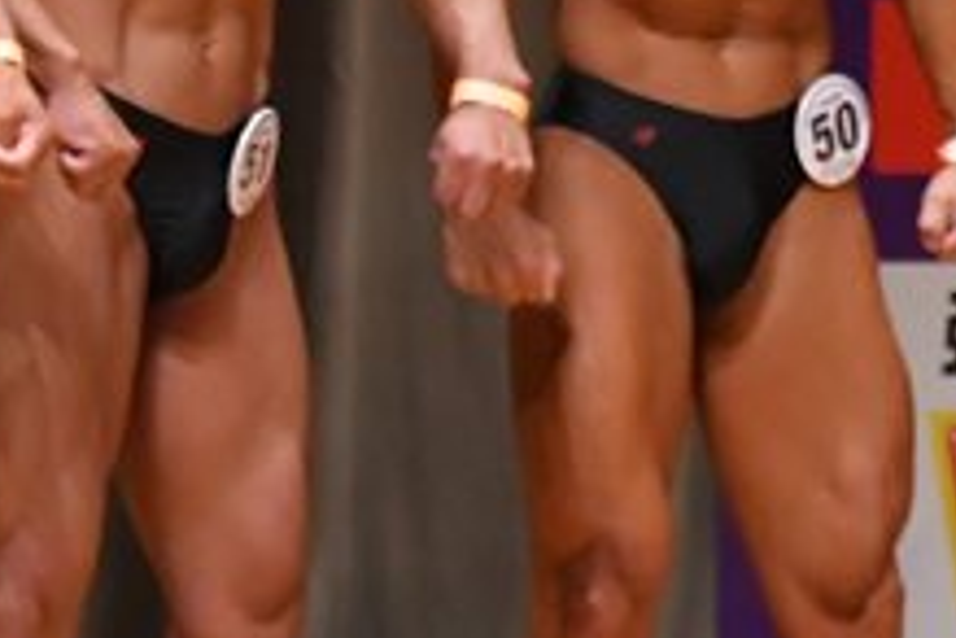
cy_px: 227
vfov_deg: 1.4
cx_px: -465
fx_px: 26739
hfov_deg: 2.0
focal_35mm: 1007
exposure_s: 1/400
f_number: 5.6
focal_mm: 190
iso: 5000
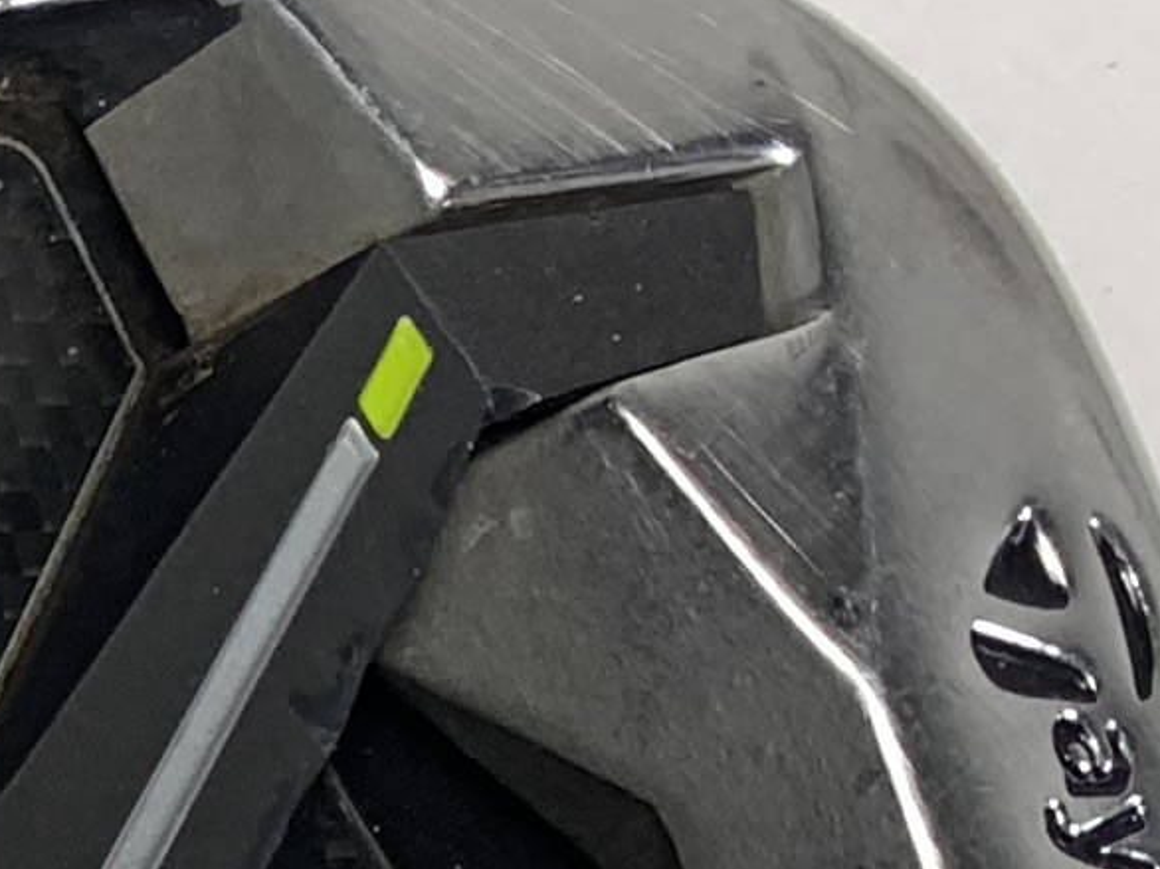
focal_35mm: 179
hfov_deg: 9.1
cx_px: -2181
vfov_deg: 7.6
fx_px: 5996
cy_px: 2247
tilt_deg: -81.3
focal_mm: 4.25
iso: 32
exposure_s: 1/120
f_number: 1.8
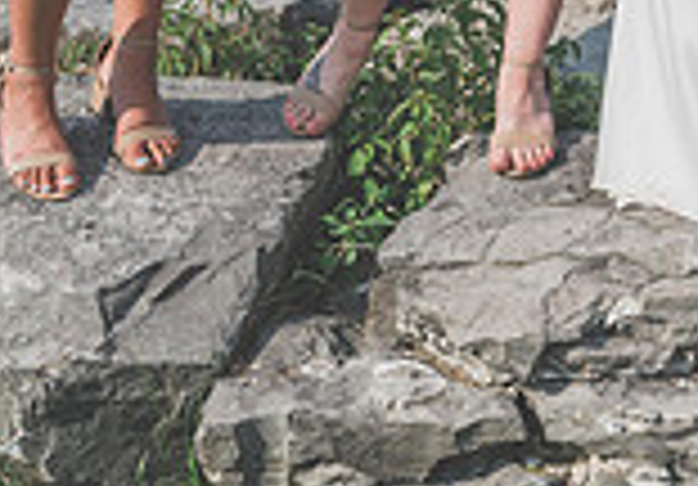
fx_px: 1868
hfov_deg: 20.2
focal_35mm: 95
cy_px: -373
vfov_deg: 13.4
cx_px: 765
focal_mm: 24
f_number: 7.1
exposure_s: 1/400
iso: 100
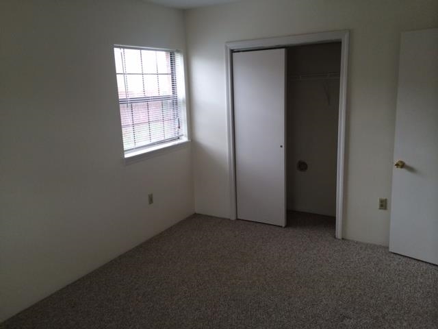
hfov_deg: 60.0
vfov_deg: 46.8
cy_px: 164
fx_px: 380
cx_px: 219
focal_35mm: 30
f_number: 2.2
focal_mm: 4.12
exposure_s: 1/120
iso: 64
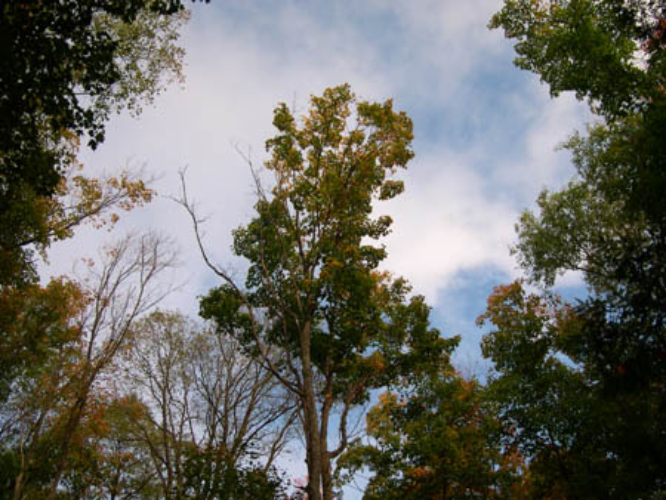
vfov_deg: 37.8
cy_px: 250
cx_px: 333
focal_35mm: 38
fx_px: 731
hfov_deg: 49.0
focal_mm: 8
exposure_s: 1/387
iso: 100
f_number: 2.8
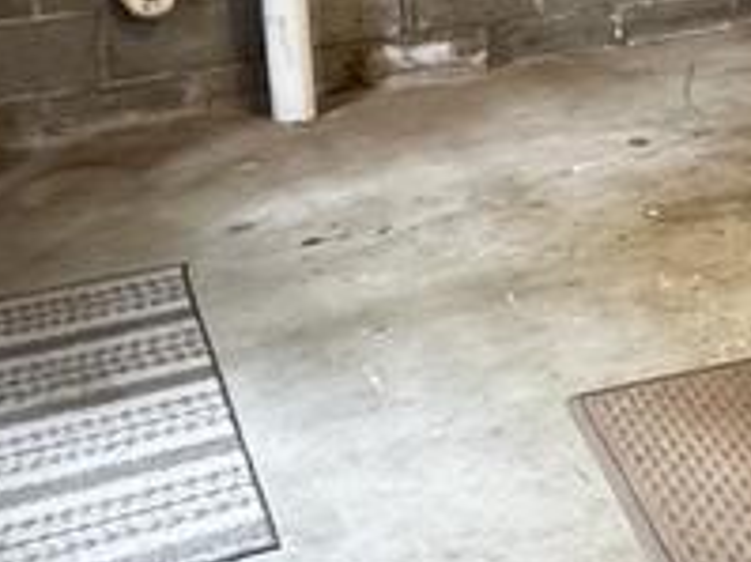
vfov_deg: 19.5
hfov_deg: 25.4
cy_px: -75
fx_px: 1561
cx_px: 785
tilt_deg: -11.7
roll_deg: +0.9
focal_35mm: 72
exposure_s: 1/60
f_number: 2.2
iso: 1000
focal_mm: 2.22
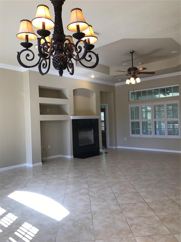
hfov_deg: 49.7
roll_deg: +2.3
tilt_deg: +0.4
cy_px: 121
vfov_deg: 63.4
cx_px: 90
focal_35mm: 28
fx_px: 195
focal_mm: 3.99
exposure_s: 1/40
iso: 20
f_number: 1.8
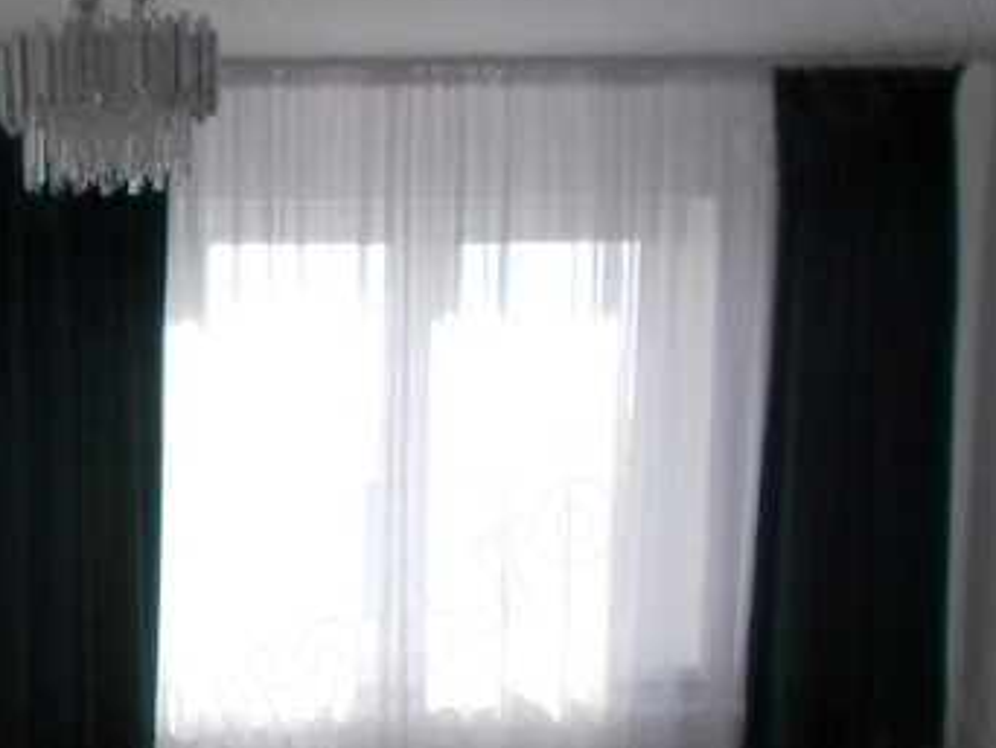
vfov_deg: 18.9
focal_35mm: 76
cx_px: -186
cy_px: 742
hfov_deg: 23.5
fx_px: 2188
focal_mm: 4.6
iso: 80
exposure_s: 1/160
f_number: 3.2
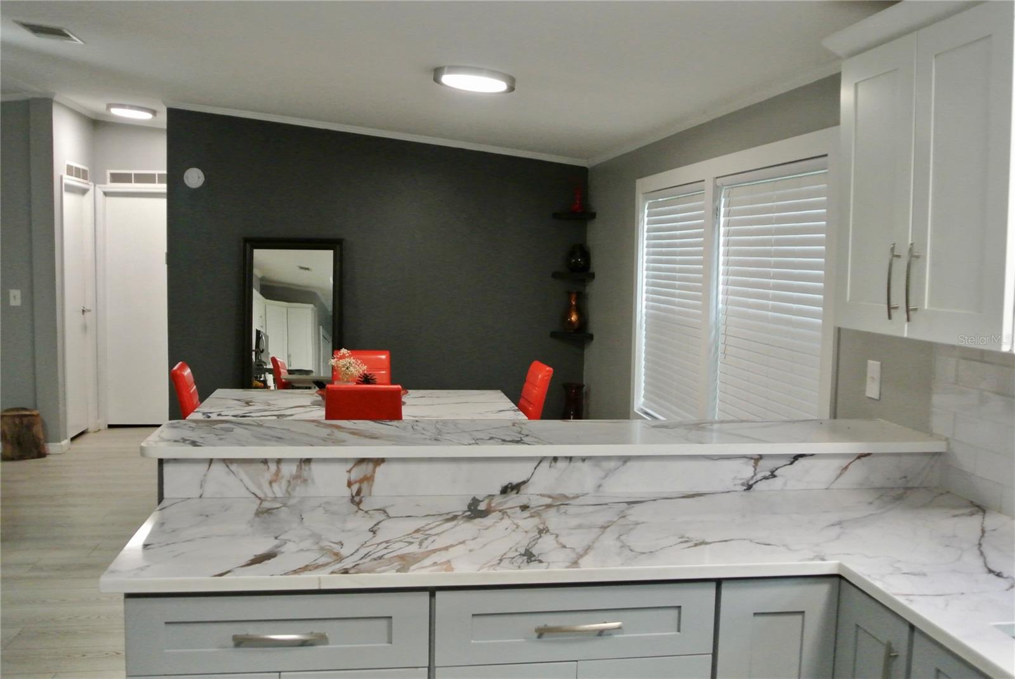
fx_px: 959
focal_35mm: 34
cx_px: 508
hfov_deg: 55.8
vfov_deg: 39.0
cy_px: 340
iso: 1600
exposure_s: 1/125
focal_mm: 12.7
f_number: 3.8
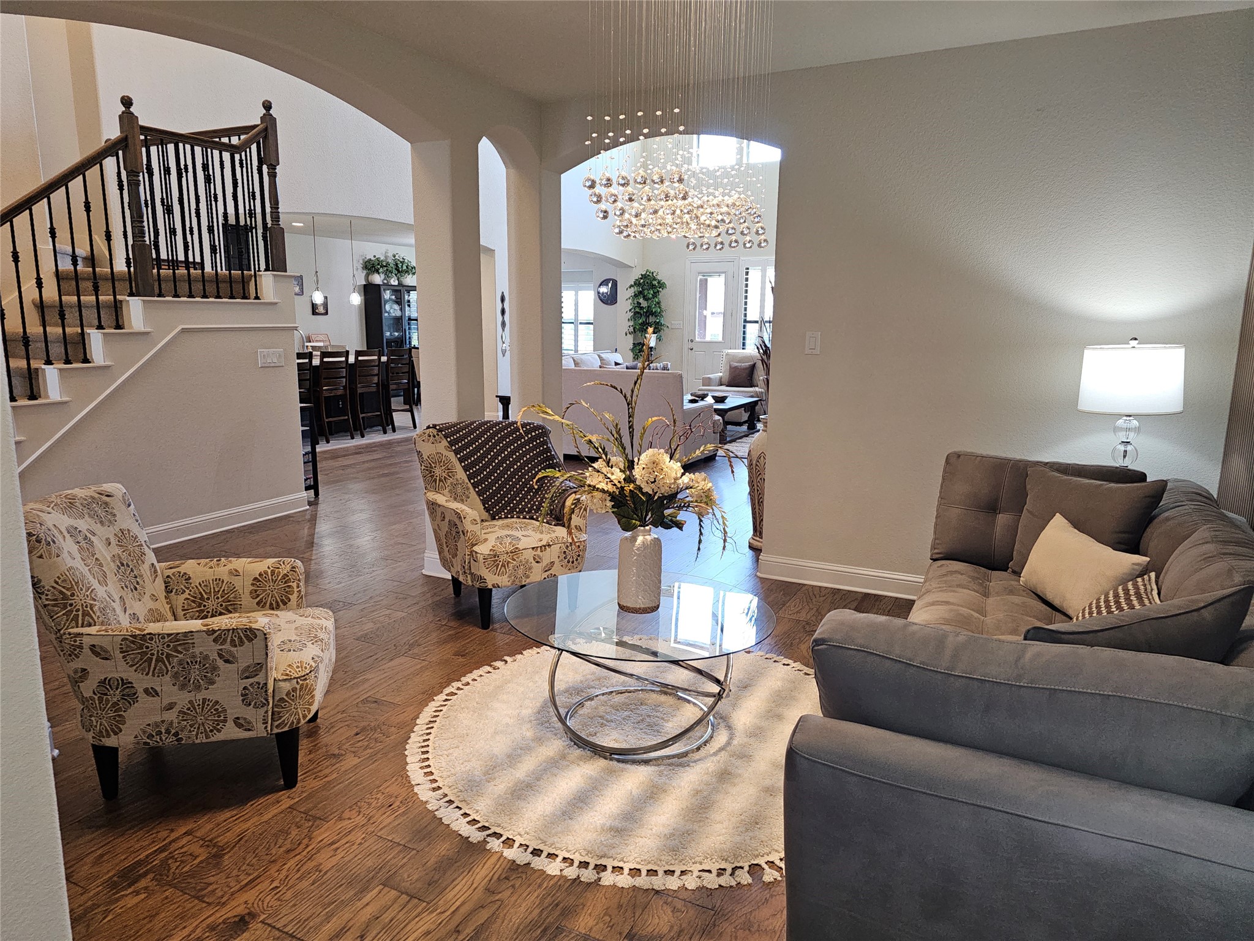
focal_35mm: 23
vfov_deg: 58.9
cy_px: 470
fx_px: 833
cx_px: 627
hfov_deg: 73.9
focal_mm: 6.3
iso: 125
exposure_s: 1/60
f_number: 1.7
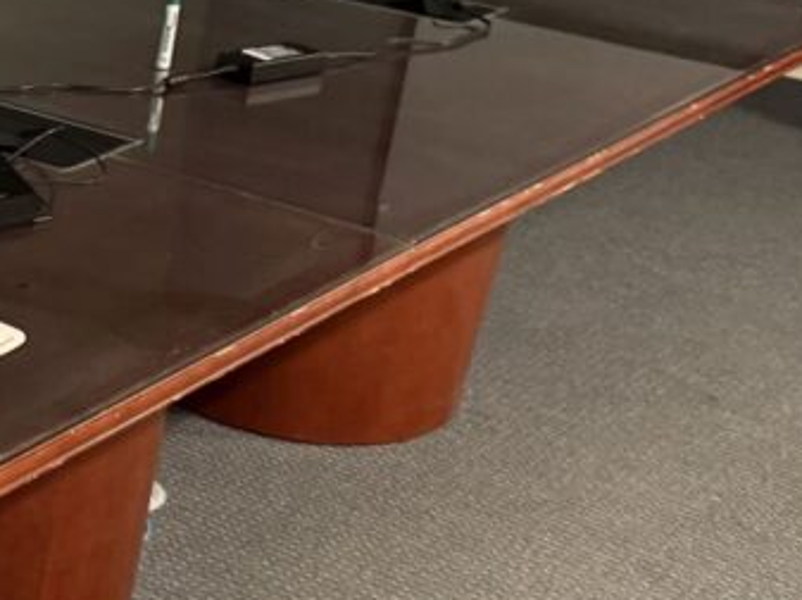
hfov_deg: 22.6
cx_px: -347
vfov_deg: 19.9
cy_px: 481
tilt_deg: -30.2
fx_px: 1689
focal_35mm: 73
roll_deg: -1.3
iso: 1000
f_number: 1.78
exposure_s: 1/30
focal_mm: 6.76
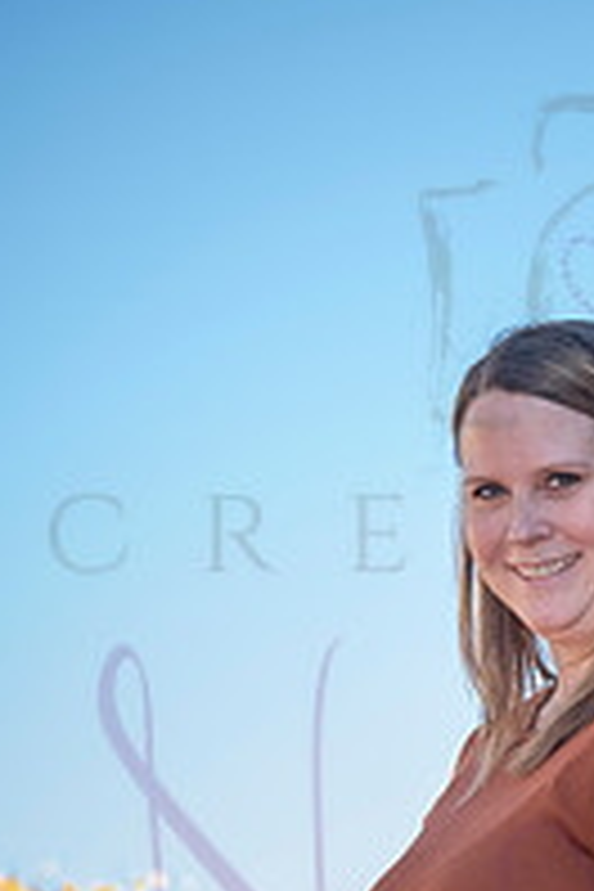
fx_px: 4059
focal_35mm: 164
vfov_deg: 12.5
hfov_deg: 8.3
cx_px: 648
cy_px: 693
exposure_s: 1/640
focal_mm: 72
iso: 640
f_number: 4.5
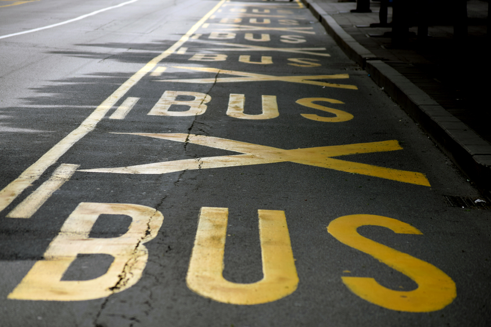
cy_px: 164
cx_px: 246
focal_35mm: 174
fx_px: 2373
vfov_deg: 7.9
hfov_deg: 11.8
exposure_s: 1/320
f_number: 4.8
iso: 100
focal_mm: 116
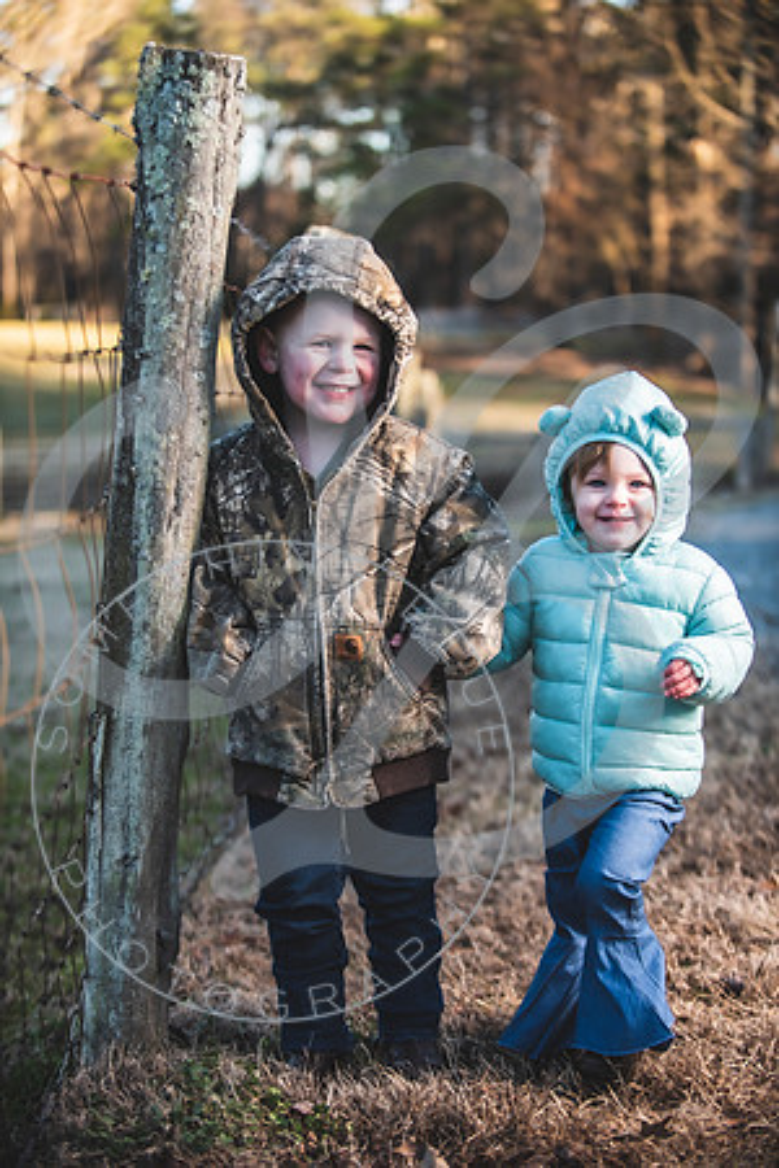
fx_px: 2272
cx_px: 390
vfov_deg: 28.8
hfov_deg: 19.5
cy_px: 584
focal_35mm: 70
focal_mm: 70
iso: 100
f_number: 2.8
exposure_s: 1/320
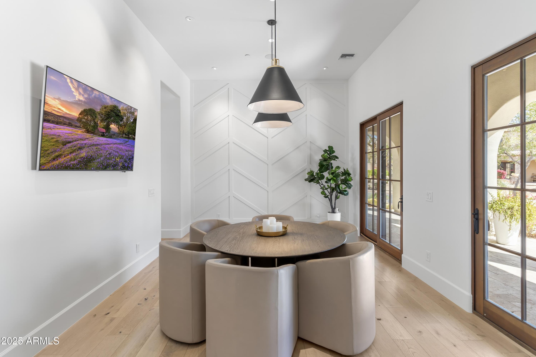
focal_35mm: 17
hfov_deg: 93.3
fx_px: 253
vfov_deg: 70.4
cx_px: 268
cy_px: 178
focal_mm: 17
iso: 400
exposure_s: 1/4
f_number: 8
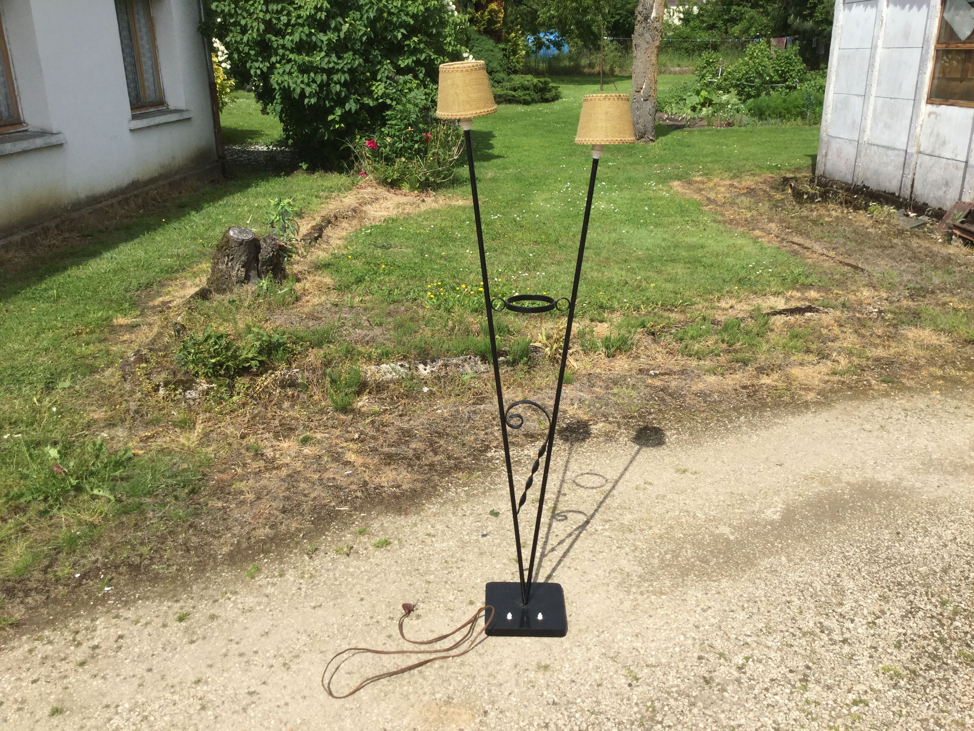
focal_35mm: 31
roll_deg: +0.0
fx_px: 872
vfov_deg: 45.4
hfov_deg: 58.4
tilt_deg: -21.5
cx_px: 487
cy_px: 366
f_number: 2.4
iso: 25
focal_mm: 3.3
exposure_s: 1/1431
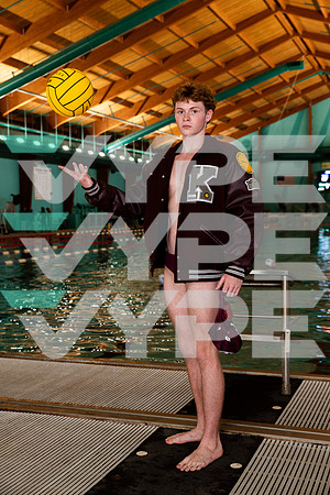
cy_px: 248
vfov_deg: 41.1
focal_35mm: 48
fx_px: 660
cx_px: 165
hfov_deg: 28.1
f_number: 5
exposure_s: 1/200
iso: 800
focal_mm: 48
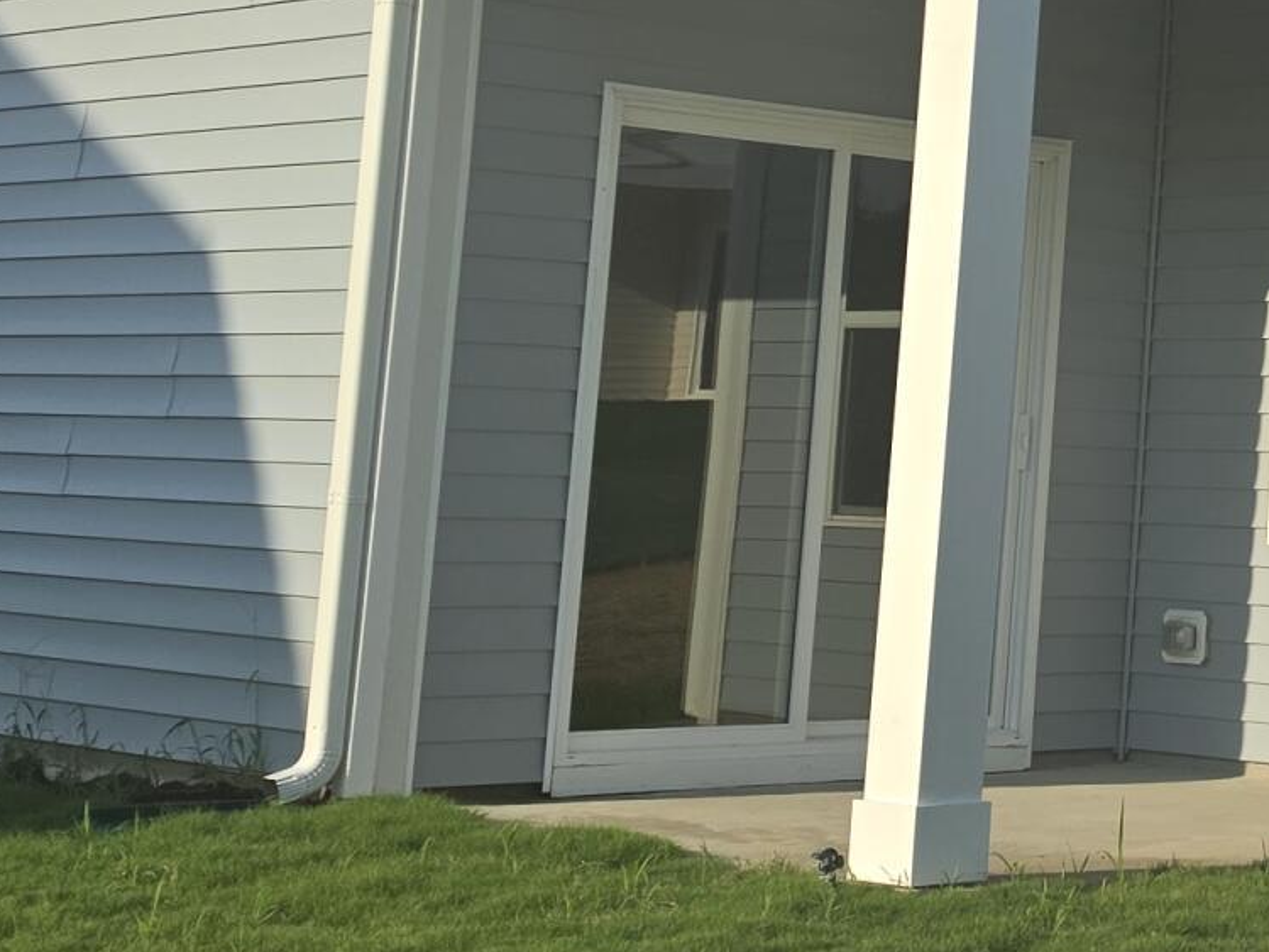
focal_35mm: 92
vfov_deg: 15.7
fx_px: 3374
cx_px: 1552
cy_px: -52
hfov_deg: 19.9
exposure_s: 1/5955
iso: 64
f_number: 1.4
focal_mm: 6.5
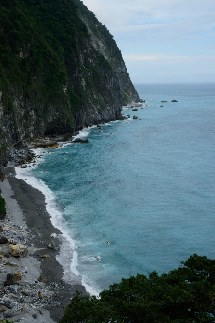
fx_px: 457
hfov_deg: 26.5
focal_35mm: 51
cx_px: 108
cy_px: 162
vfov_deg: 38.9
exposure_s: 1/250
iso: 200
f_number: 10
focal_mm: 34
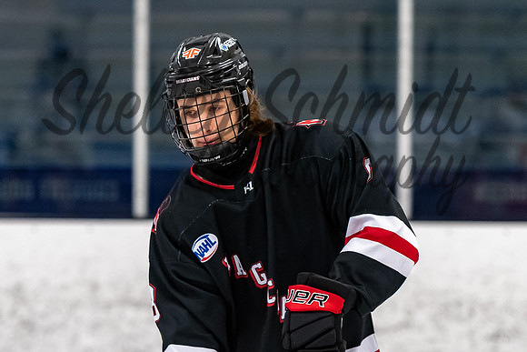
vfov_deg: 3.4
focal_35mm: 400
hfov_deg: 5.2
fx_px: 5851
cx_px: 219
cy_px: 130
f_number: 3.2
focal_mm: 160
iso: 2000
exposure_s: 1/800
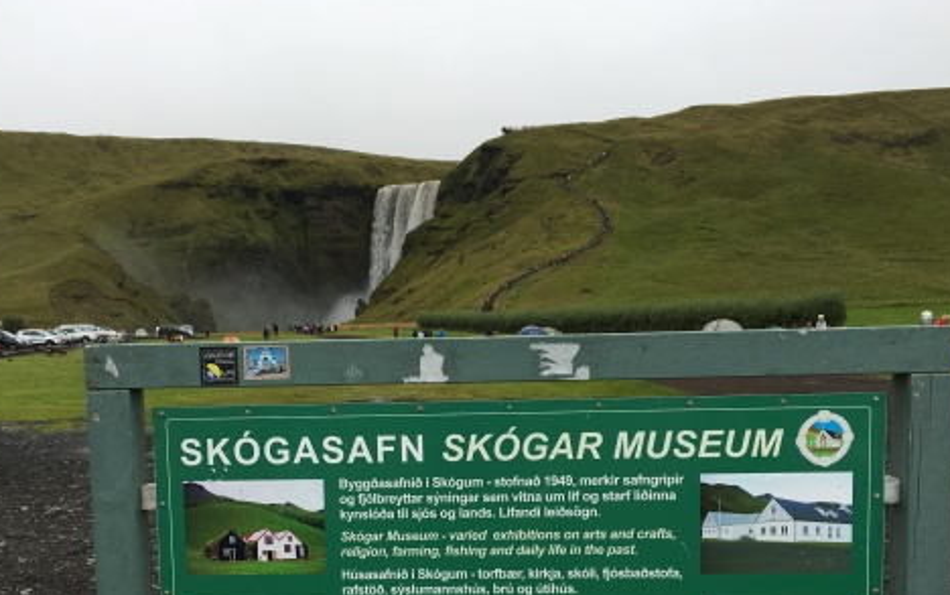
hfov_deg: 47.0
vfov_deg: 30.2
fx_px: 1088
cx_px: 392
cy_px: 428
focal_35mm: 42
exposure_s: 1/323
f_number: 2.2
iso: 25
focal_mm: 4.15
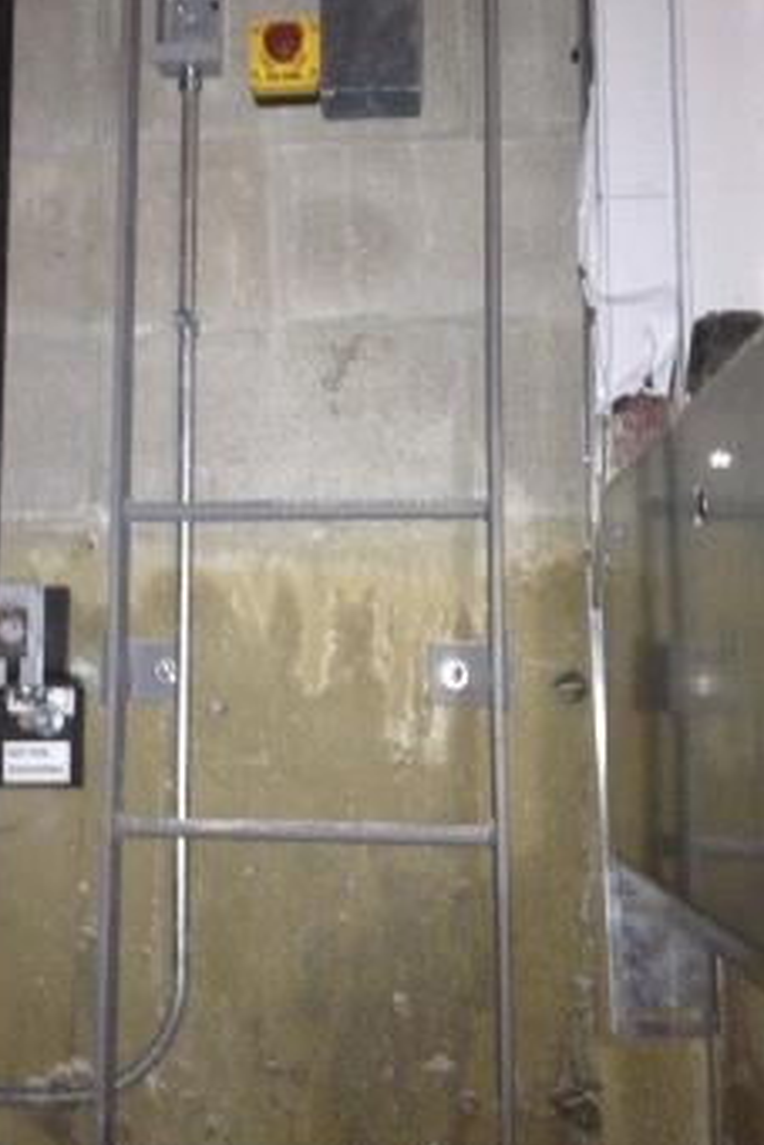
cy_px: 522
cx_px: 205
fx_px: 1526
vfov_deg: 41.1
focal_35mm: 48
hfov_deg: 27.8
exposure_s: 1/16
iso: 400
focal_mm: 4.28
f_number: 2.4
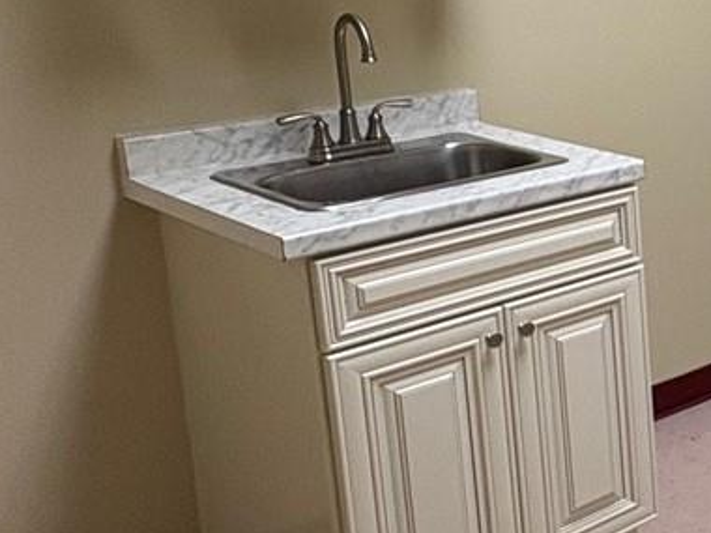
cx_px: 1123
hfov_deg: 24.1
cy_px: 118
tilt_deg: -10.8
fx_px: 1212
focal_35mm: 59
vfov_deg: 24.5
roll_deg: -1.8
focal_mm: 2.22
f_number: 2.2
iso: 125
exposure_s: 1/60
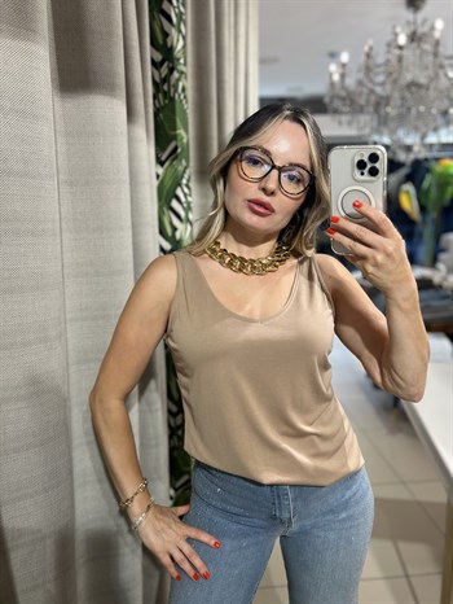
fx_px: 453
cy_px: 302
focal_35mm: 26
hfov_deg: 53.1
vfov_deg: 67.3
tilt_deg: -18.8
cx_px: 226
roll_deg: +3.5
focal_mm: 5.7
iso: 50
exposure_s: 1/100
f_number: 1.5
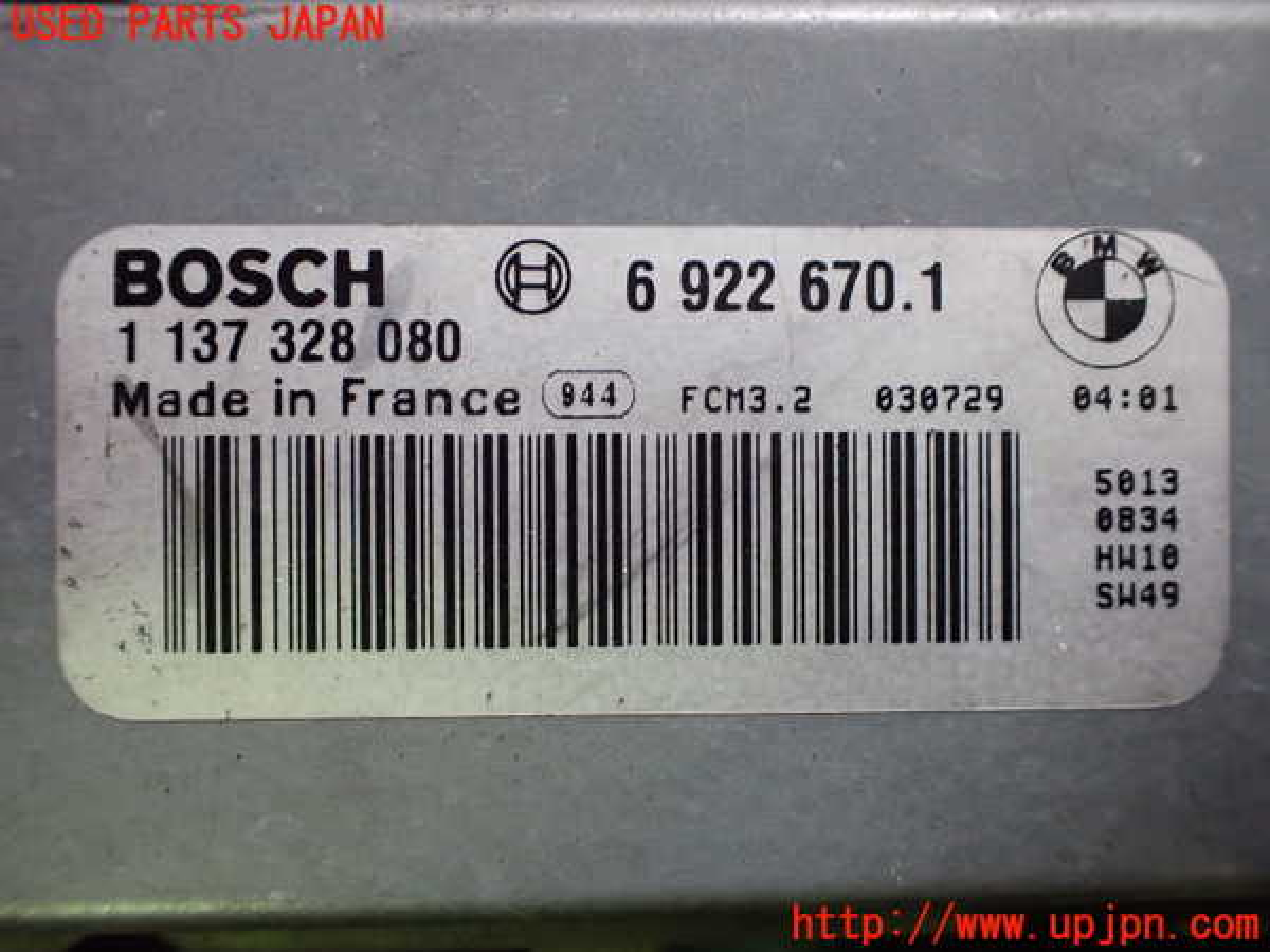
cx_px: 635
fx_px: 1101
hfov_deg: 60.0
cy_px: 476
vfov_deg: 46.8
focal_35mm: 30
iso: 640
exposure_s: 1/125
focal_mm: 5.4
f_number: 2.3
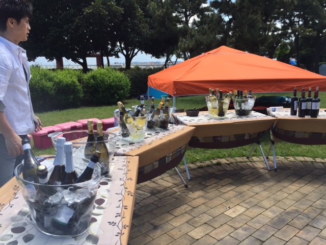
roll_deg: +0.1
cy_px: 122
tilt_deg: -11.3
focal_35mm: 29
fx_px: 273
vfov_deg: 48.2
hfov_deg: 61.7
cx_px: 163
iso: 32
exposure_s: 1/1276
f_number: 2.2
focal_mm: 4.15
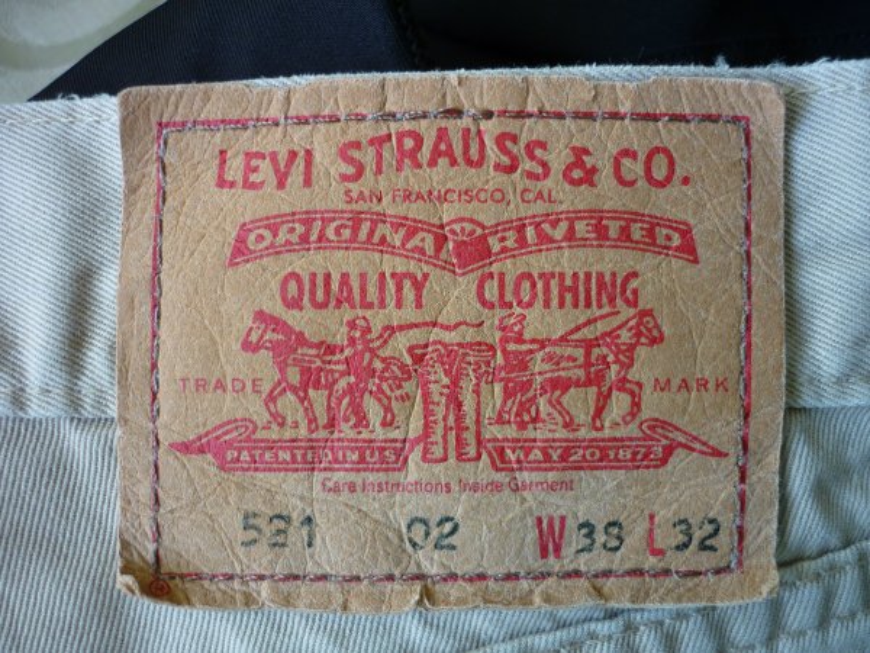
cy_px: 326
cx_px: 435
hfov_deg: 55.4
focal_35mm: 33
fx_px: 829
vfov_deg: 42.9
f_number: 2.8
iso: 80
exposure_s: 1/40
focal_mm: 5.5
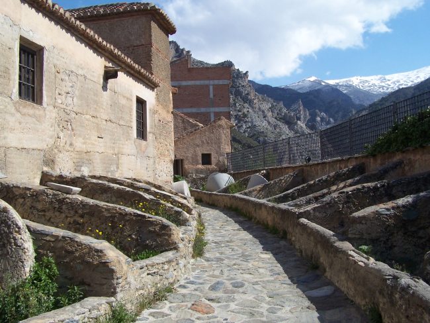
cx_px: 215
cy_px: 162
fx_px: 472
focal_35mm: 38
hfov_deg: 49.0
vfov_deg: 37.7
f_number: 4
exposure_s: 1/1000
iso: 80
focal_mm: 6.3
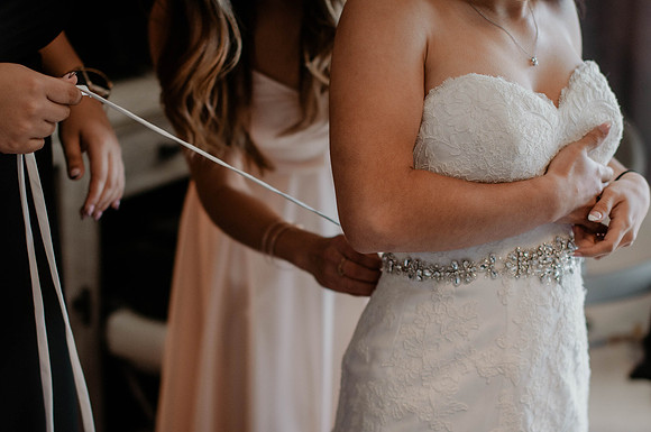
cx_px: 326
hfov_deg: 27.0
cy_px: 216
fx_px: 1354
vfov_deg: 18.1
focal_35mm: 75
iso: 250
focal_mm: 50
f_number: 1.8
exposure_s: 1/200
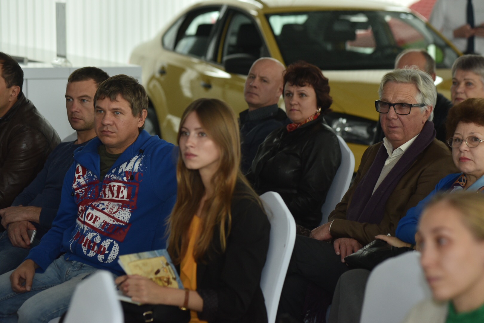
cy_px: 162
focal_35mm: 112
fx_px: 1506
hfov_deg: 18.3
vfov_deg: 12.2
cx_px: 242
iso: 1000
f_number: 4.5
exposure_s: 1/250
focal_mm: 112
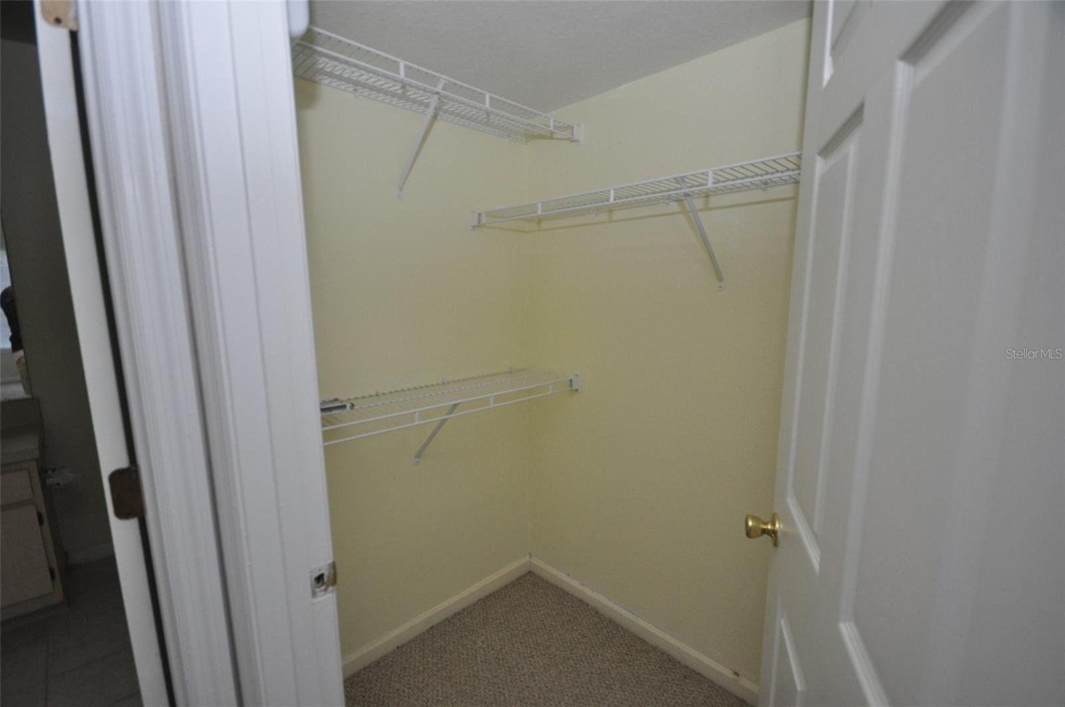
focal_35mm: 15
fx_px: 443
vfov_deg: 77.2
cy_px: 354
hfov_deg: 100.5
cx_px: 532
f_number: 4
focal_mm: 10
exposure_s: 1/60
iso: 800
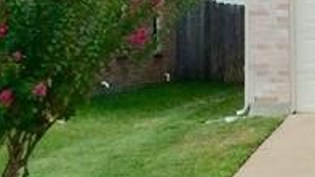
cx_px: 579
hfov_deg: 11.0
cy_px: 14
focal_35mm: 181
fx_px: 1512
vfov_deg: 6.7
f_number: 2.4
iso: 32
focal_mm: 3.3
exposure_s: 1/1192
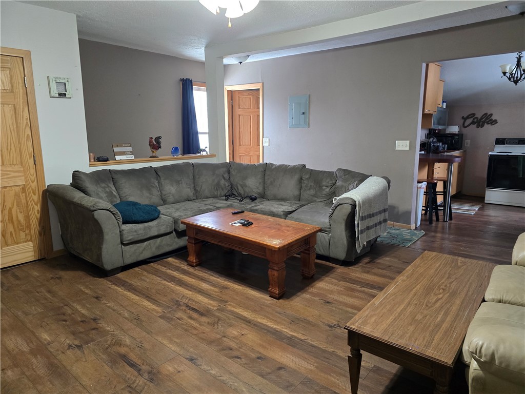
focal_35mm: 23
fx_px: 349
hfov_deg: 73.9
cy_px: 197
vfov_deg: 58.9
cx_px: 262
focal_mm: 6.3
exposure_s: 1/60
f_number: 1.7
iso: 800
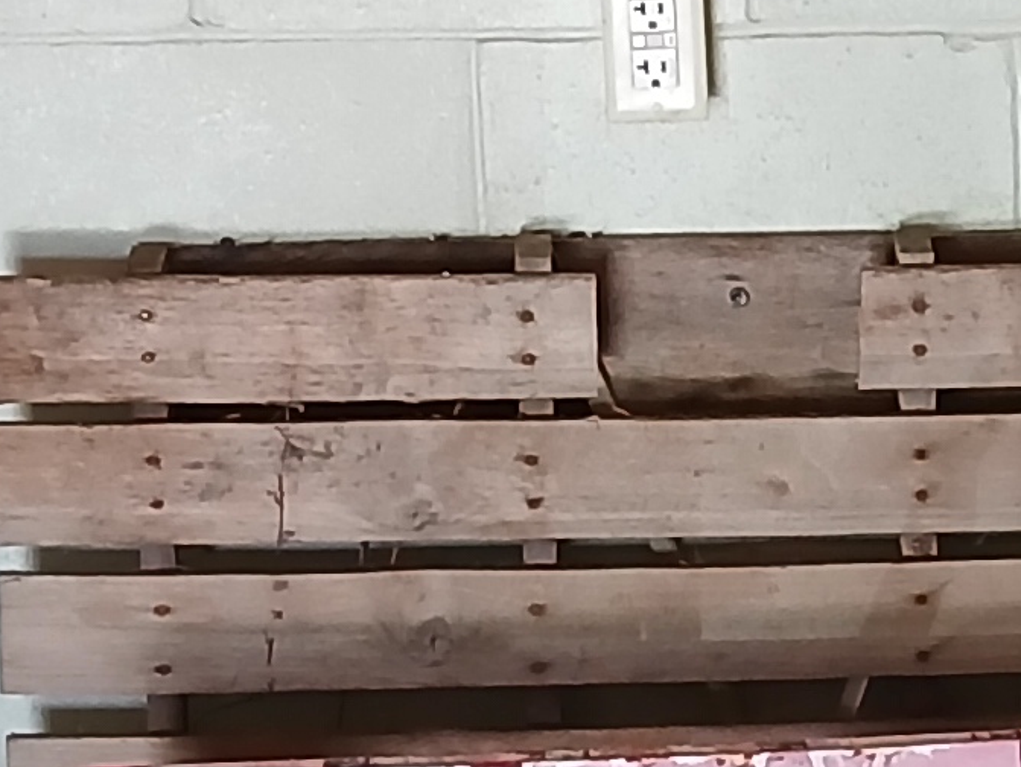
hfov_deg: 12.3
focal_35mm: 158
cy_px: 528
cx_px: 1097
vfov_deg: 9.4
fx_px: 4663
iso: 320
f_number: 1.8
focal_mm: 3.98
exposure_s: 1/60
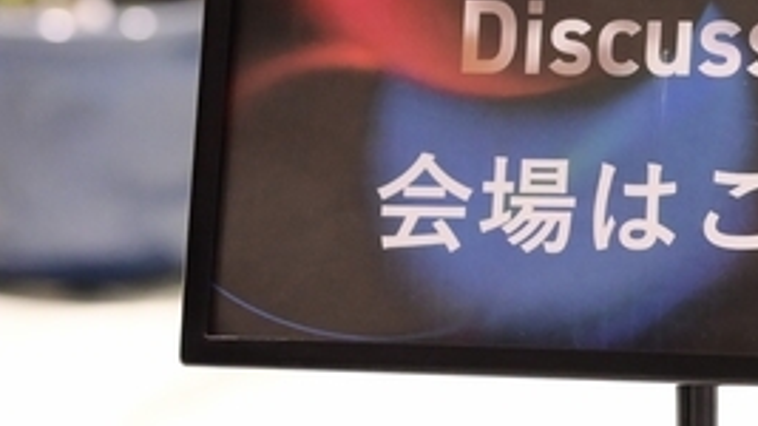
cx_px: 832
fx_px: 5686
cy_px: 258
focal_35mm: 283
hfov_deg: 7.6
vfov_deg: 4.3
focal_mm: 90
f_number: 4
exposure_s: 1/200
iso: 4500
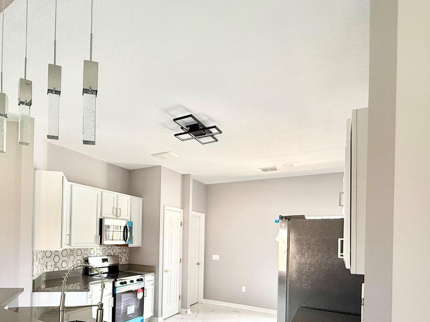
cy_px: 237
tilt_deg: +0.4
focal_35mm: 23
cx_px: 140
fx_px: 286
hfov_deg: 71.5
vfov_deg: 56.3
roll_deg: -1.2
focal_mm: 2.22
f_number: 2.2
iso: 200
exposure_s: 1/99
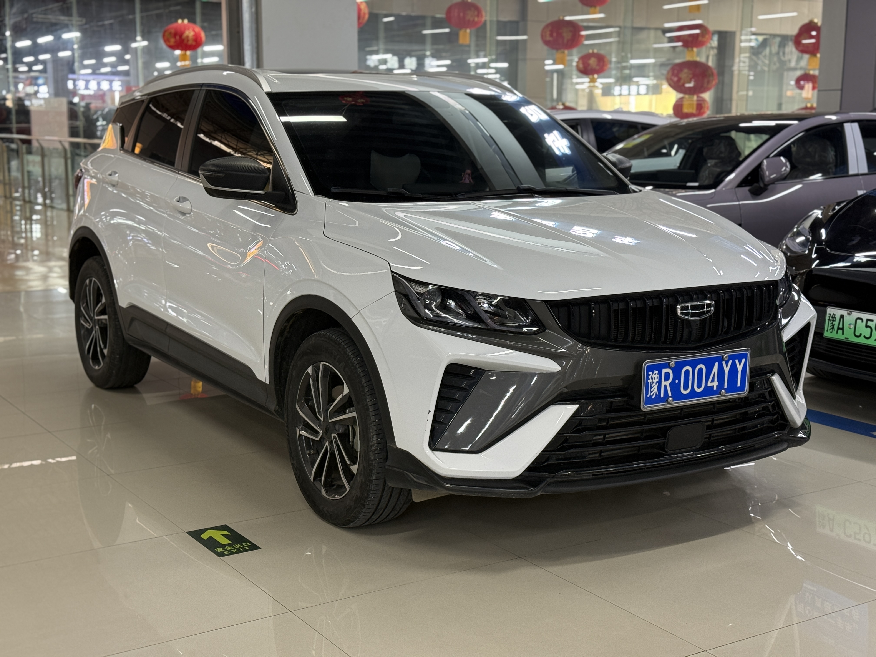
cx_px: 438
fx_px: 1215
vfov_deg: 30.3
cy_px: 328
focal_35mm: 48
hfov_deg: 39.7
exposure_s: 1/50
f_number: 1.78
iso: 80
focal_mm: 6.76
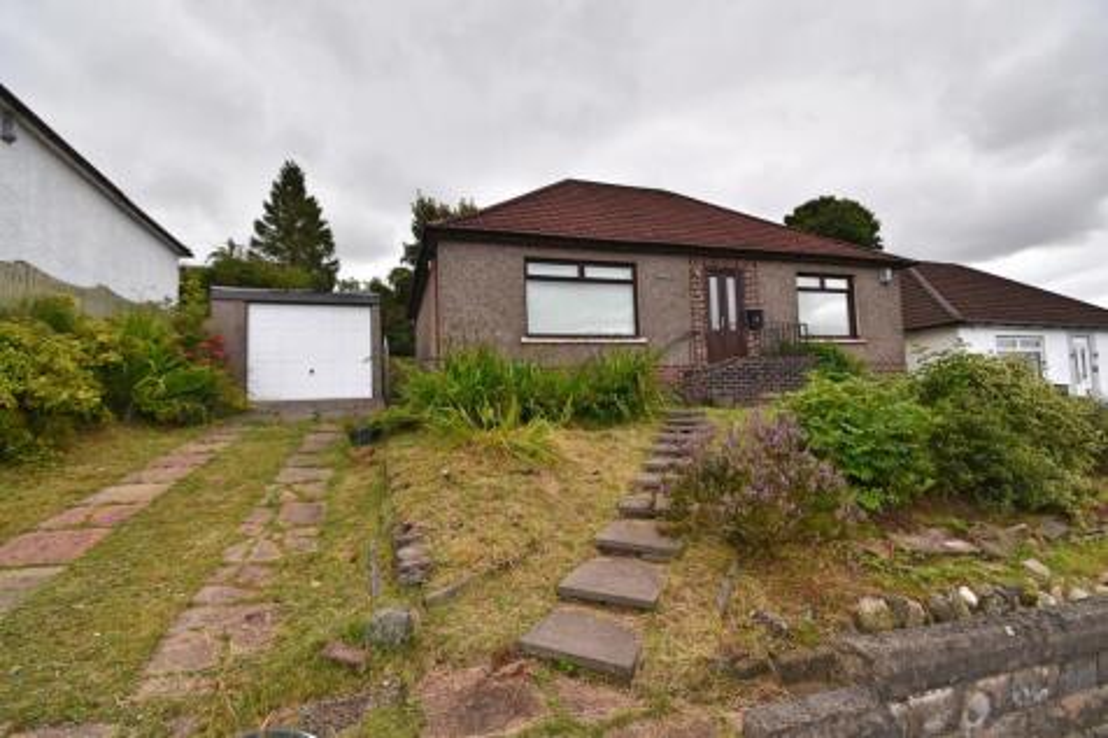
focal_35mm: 15
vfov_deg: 77.3
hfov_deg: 100.4
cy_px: 369
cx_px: 554
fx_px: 461
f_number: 7.1
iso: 100
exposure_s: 1/200
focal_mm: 10
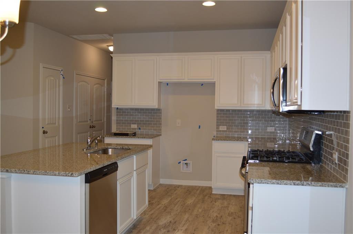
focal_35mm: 36
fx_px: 353
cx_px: 176
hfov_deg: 53.2
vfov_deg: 36.8
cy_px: 117
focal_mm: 24
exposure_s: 1/60
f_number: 4
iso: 400
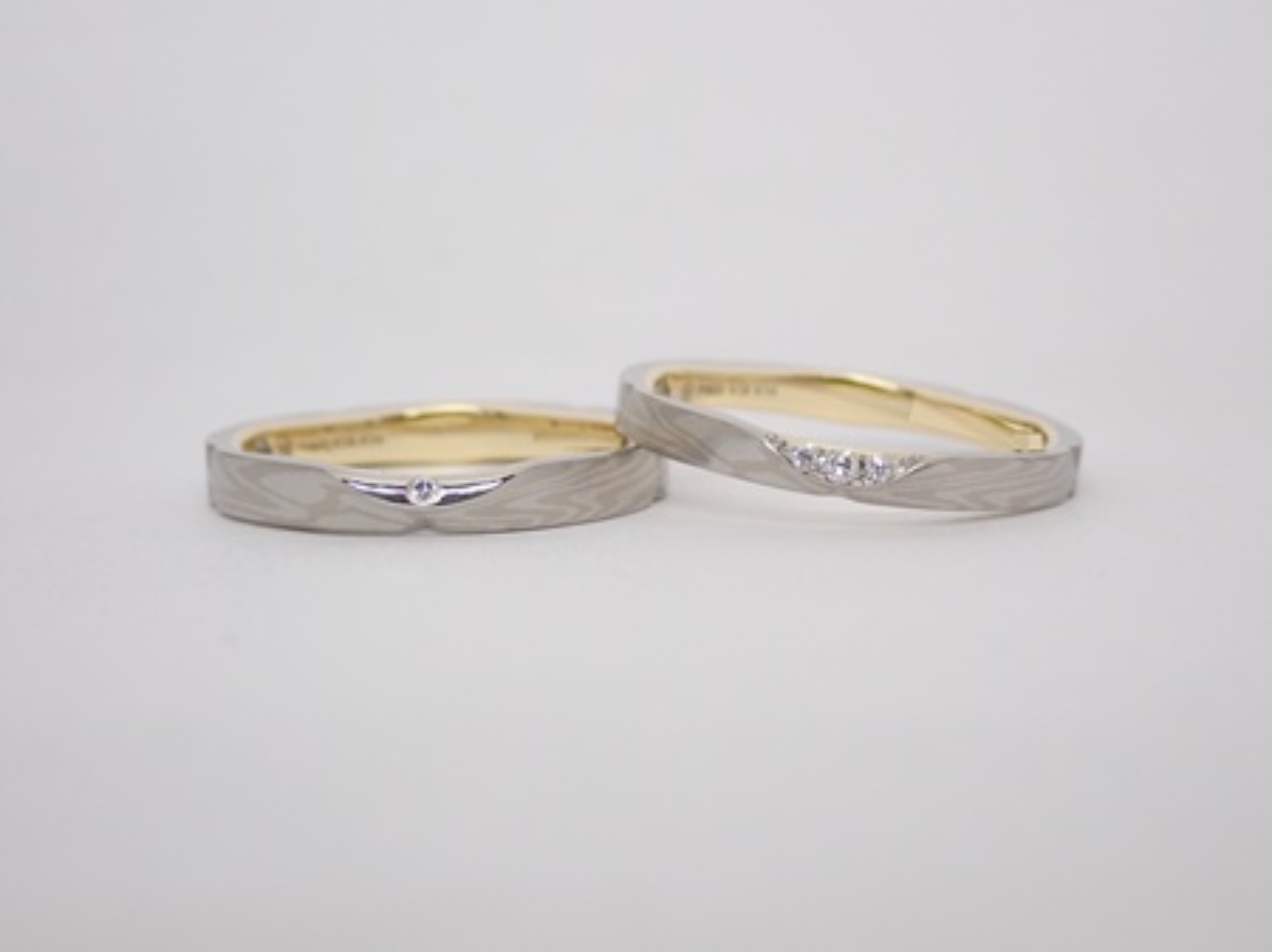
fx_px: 2828
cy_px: 476
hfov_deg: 25.3
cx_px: 636
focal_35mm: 77
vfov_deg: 19.1
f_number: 4.1
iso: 200
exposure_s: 1/125
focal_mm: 13.65
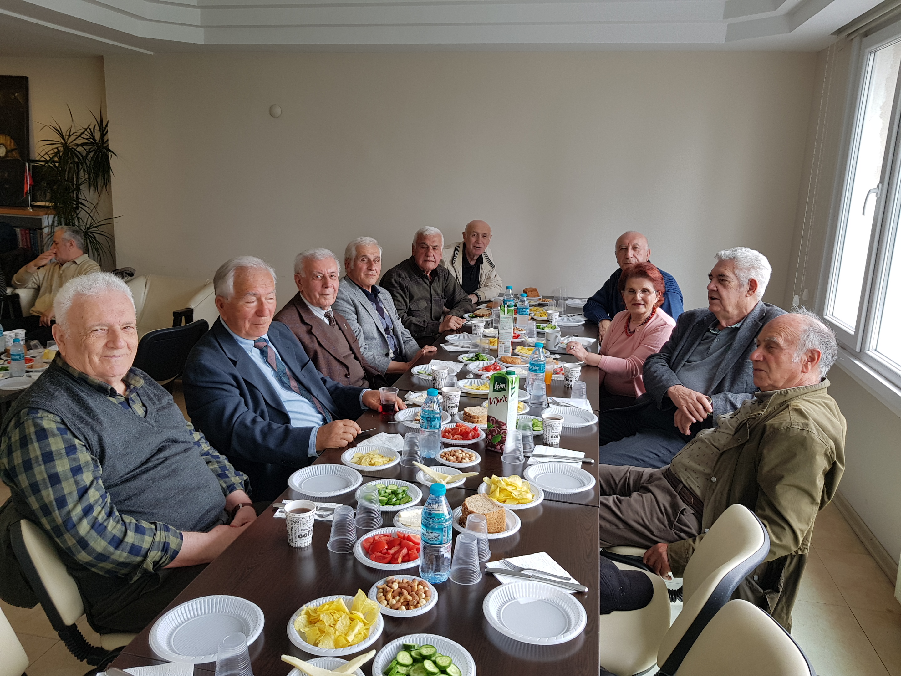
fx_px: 677
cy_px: 338
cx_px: 450
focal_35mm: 26
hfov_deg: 67.3
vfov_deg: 53.1
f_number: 1.7
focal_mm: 4.2
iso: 40
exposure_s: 1/152
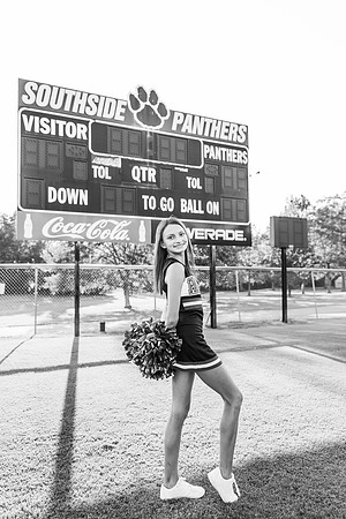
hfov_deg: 53.1
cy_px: 260
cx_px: 173
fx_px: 346
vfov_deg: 73.7
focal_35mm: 24
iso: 200
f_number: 2.8
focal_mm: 24
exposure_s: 1/500
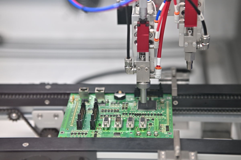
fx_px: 569
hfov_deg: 23.9
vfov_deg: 16.1
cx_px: 120
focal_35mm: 85
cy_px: 80
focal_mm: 85
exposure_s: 1/250
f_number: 2.5
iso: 1000
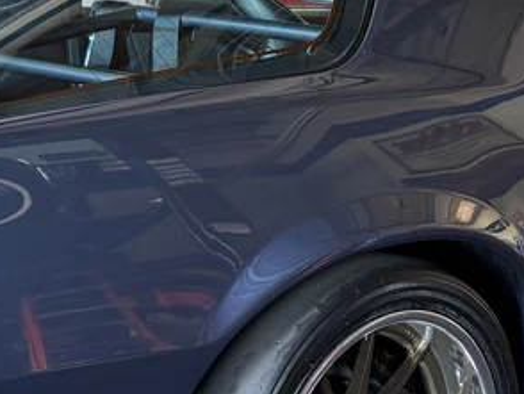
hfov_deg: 18.5
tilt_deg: -13.1
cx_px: 346
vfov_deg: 14.0
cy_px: 230
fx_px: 1606
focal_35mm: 106
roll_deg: -1.4
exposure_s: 1/60
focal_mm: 5.96
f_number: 1.6
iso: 200
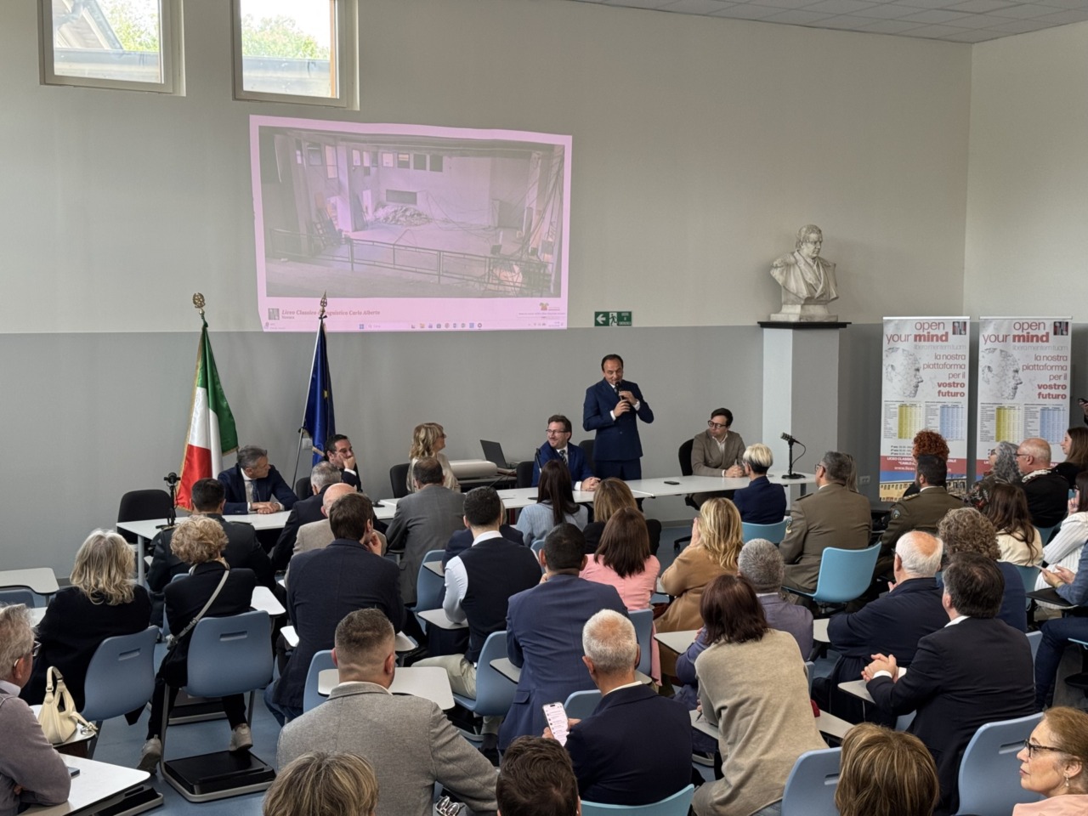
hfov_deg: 39.7
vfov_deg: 30.3
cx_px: 544
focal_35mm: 48
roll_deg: -0.2
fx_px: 1509
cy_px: 408
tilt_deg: -4.6
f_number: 1.78
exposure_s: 1/60
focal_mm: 6.76
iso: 64
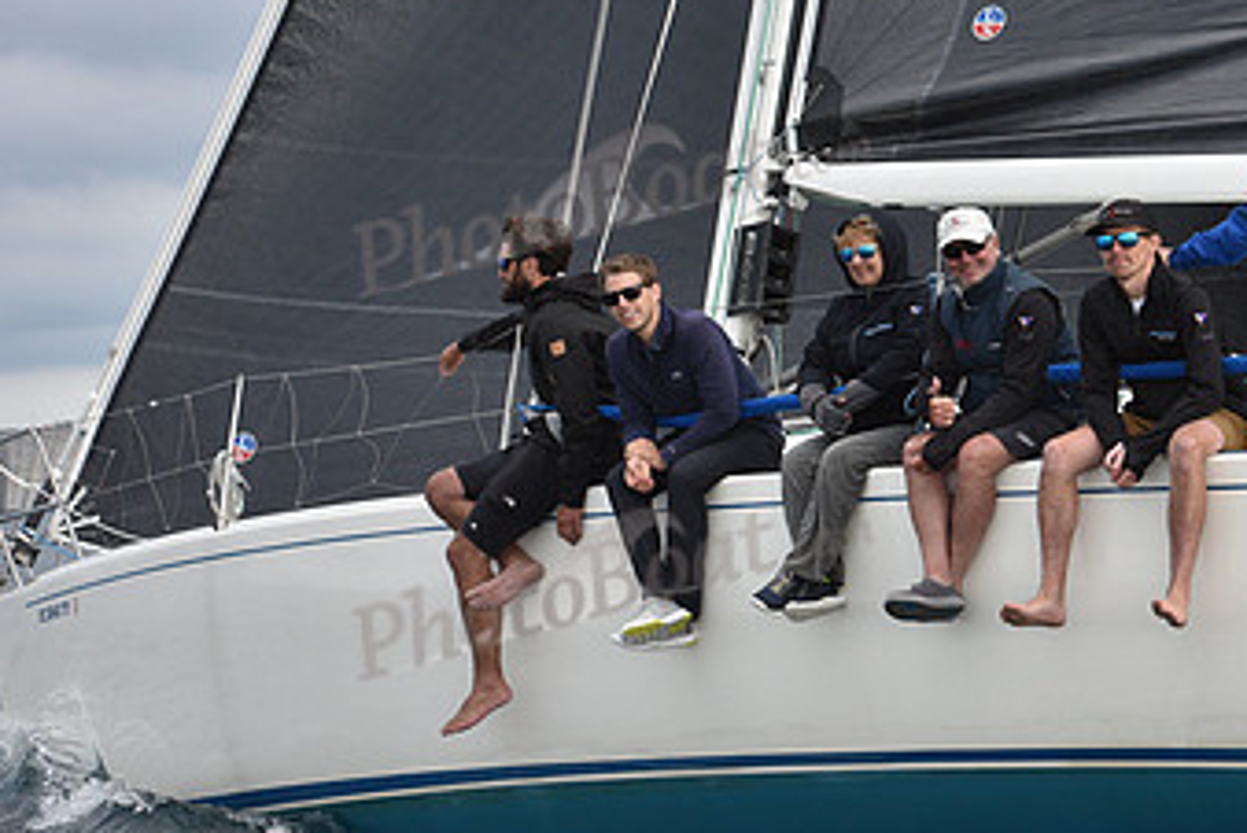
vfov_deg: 11.4
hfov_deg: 16.9
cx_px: 1066
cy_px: 341
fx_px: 4160
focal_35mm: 120
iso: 400
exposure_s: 1/800
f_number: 5.6
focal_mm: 70
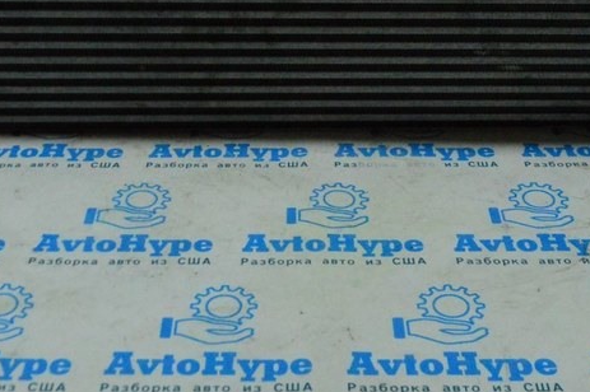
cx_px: 219
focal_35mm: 73
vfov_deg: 18.3
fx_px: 1196
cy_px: 18
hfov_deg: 27.6
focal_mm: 22
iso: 6400
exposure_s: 1/1000
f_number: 6.3
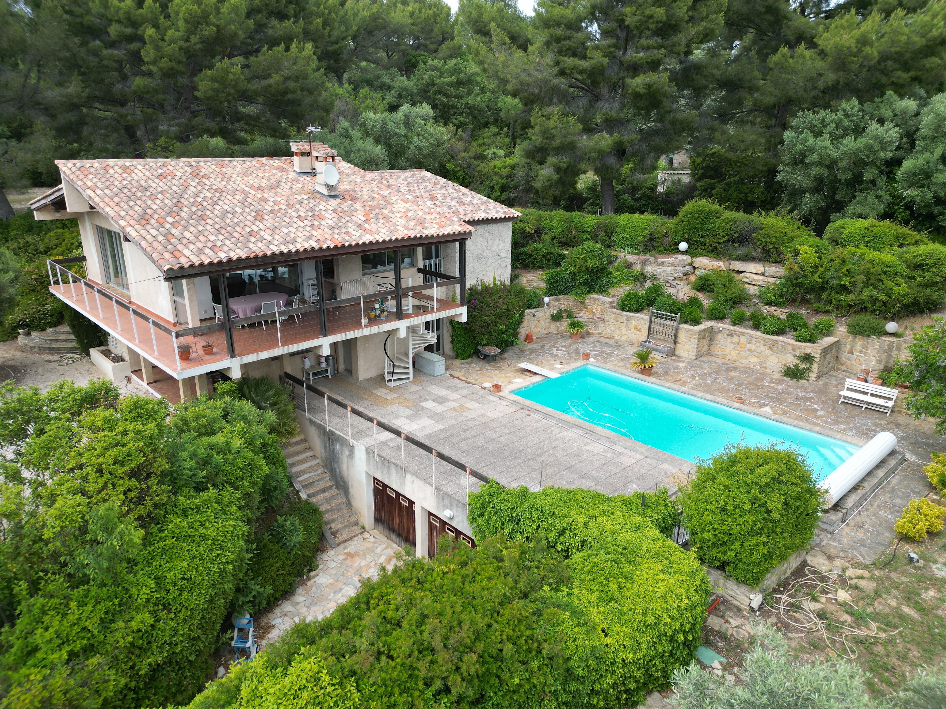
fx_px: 656
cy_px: 354
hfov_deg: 71.6
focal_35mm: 24
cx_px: 473
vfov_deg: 56.8
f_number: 1.7
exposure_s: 1/1000
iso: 130
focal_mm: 6.72
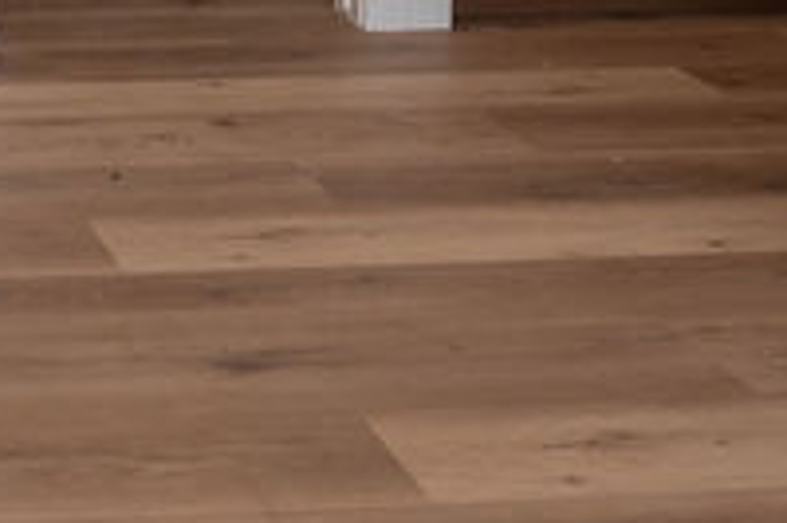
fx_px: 1704
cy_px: -450
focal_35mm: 78
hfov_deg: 21.6
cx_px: -401
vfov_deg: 14.9
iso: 125
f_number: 4
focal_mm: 10
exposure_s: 1/200
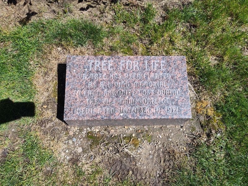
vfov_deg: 58.9
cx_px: 124
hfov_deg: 73.9
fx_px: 165
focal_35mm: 23
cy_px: 93
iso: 100
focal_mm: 5.56
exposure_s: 1/982
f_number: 1.8
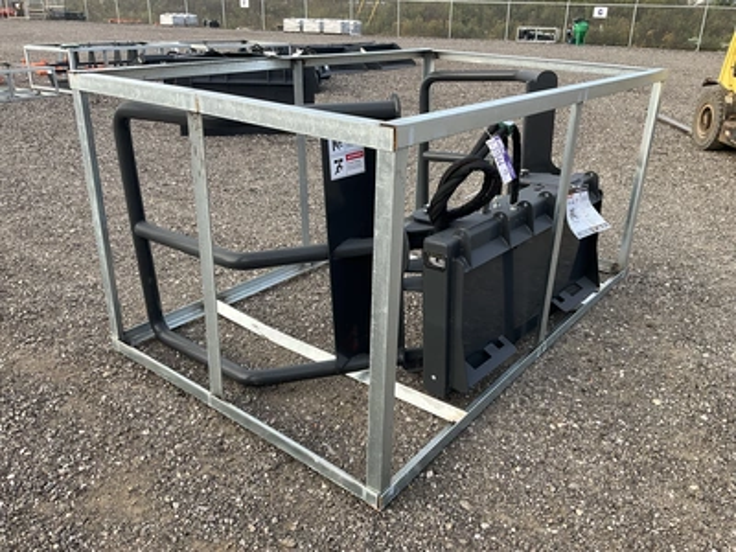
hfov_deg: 61.7
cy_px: 276
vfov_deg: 48.2
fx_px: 617
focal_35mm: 29
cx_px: 368
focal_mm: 3
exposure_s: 1/143
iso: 20
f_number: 1.8
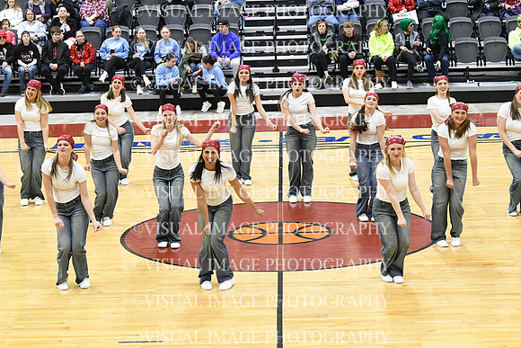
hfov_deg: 19.5
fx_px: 1520
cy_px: 174
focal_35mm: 105
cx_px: 260
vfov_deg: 13.0
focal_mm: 70
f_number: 4
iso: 5000
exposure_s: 1/250
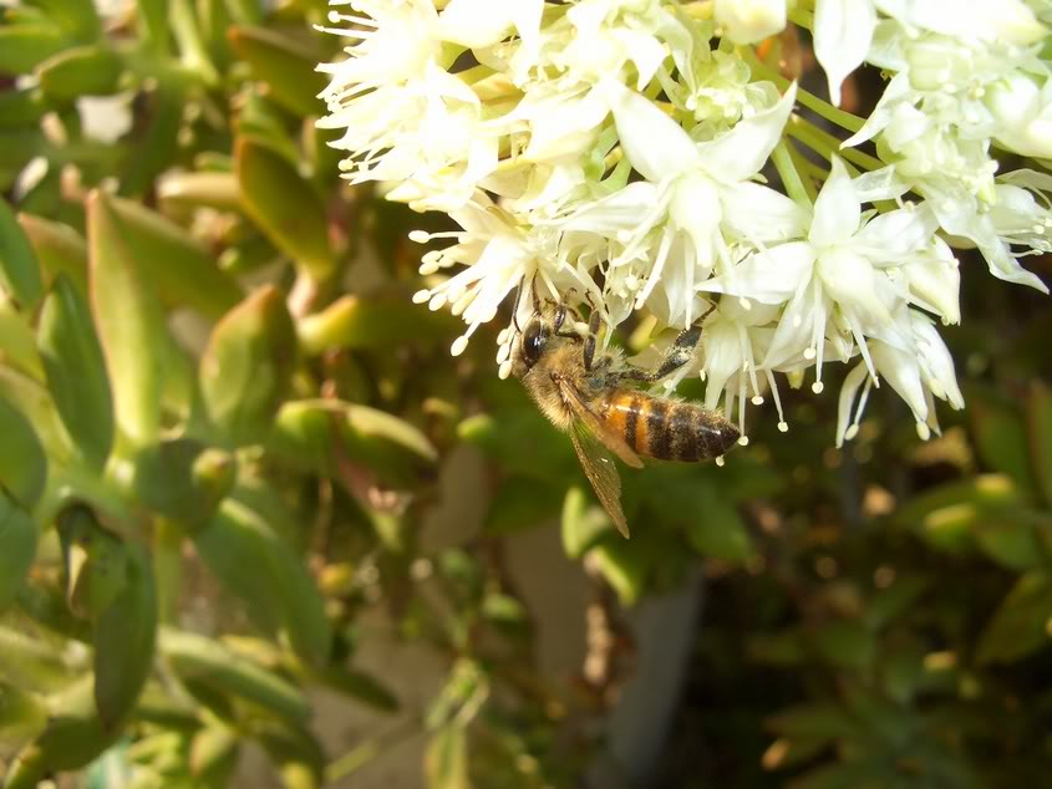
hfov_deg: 52.6
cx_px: 526
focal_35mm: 35
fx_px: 1064
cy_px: 394
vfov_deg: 40.7
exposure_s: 1/320
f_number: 4.3
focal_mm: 5.8
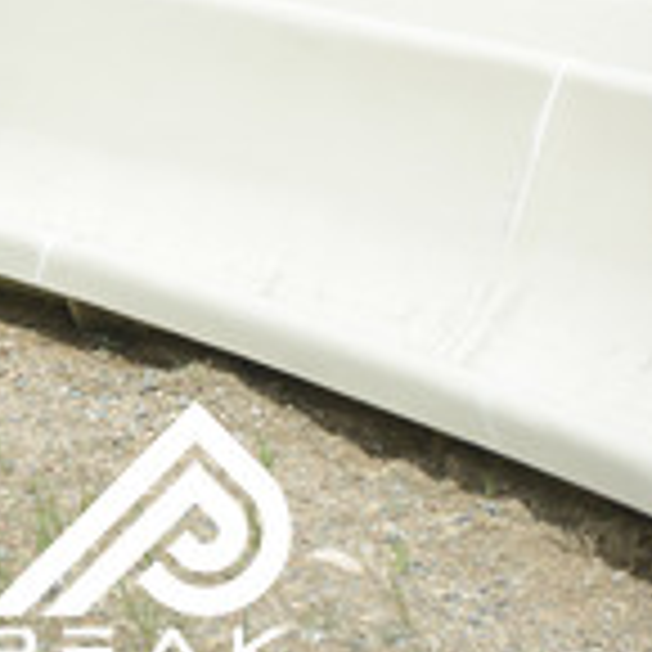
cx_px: -180
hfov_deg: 3.8
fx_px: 9738
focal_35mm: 457
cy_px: 124
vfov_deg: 3.8
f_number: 6.3
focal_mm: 195
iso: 220
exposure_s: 1/640
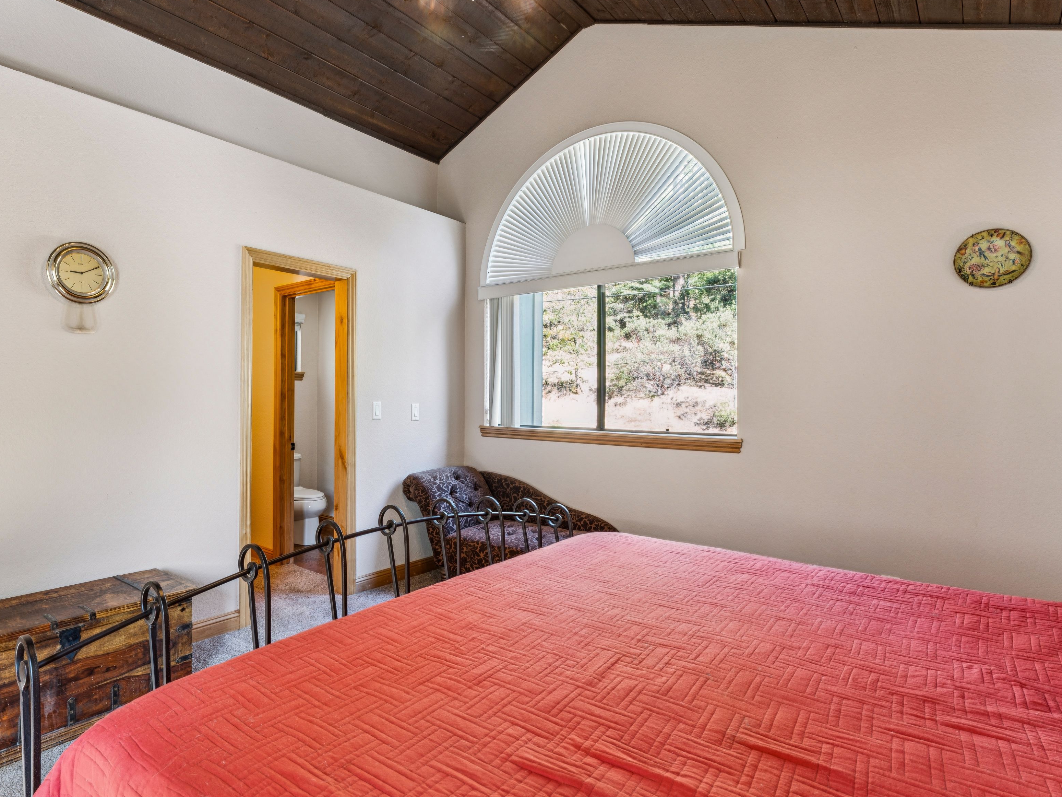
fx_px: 597
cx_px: 457
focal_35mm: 19
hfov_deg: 82.8
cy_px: 402
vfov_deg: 67.4
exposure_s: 1
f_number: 13
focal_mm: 17.4
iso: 100
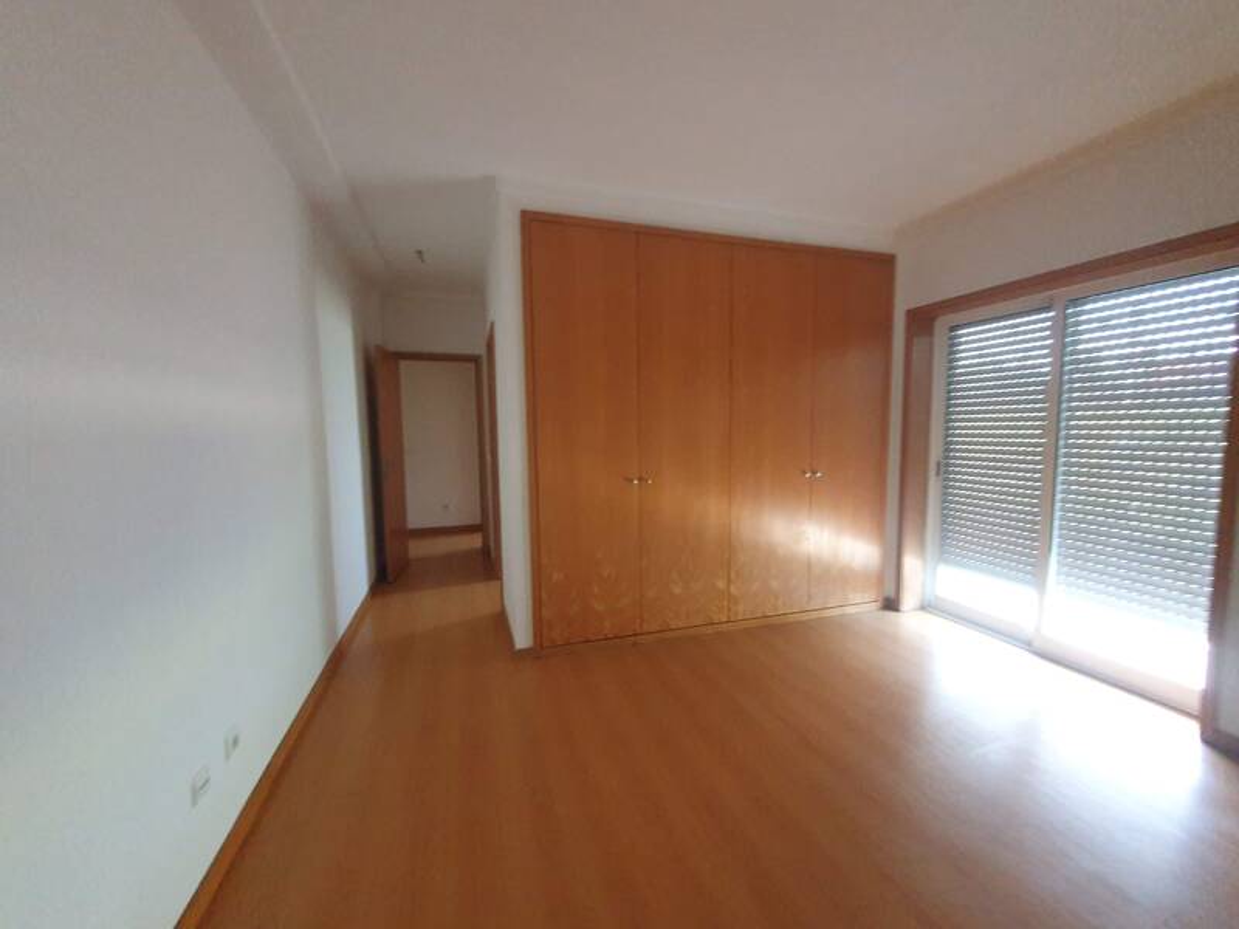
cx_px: 620
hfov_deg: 106.2
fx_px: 465
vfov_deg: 89.9
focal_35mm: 13
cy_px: 464
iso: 400
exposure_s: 1/33
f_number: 2.2
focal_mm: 1.8
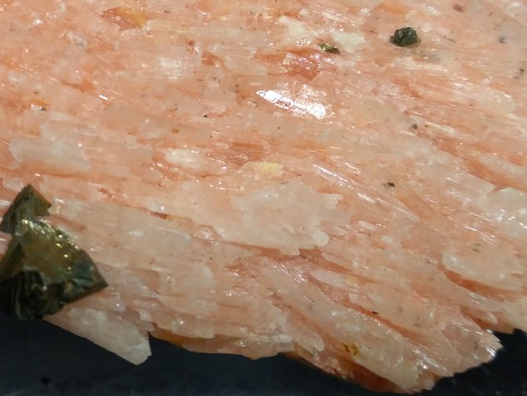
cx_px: 83
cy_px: 94
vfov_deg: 22.7
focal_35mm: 64
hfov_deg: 29.4
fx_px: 975
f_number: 2
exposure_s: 1/100
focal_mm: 3.54
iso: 170
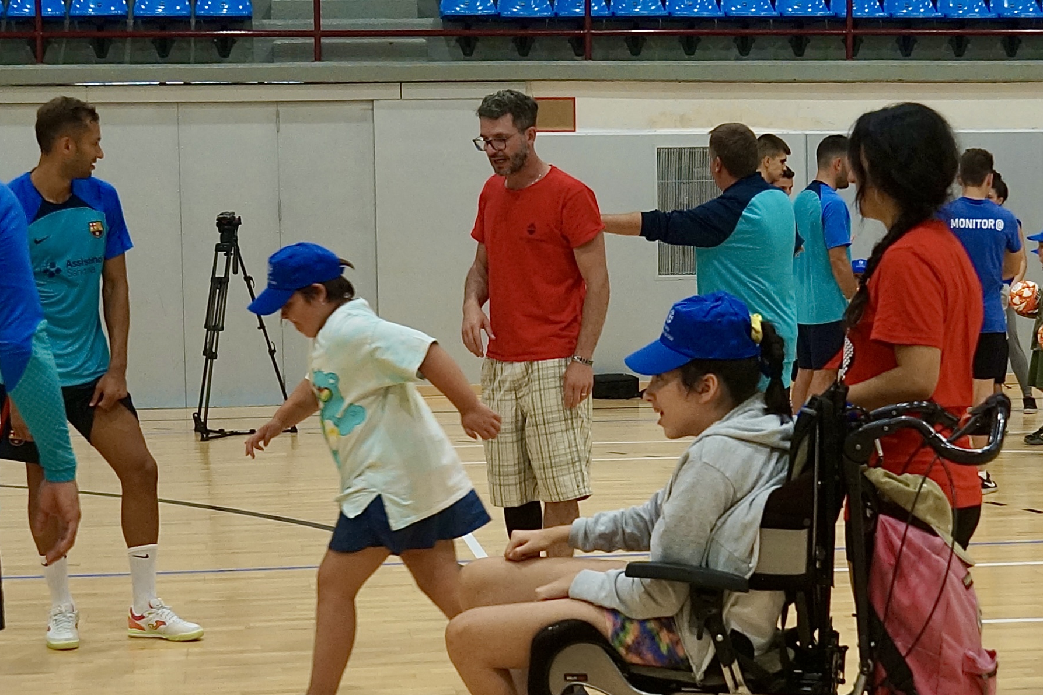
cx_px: 548
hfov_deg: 30.1
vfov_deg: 20.2
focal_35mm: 67
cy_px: 478
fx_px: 1941
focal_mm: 24
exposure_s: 1/160
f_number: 4
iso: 800
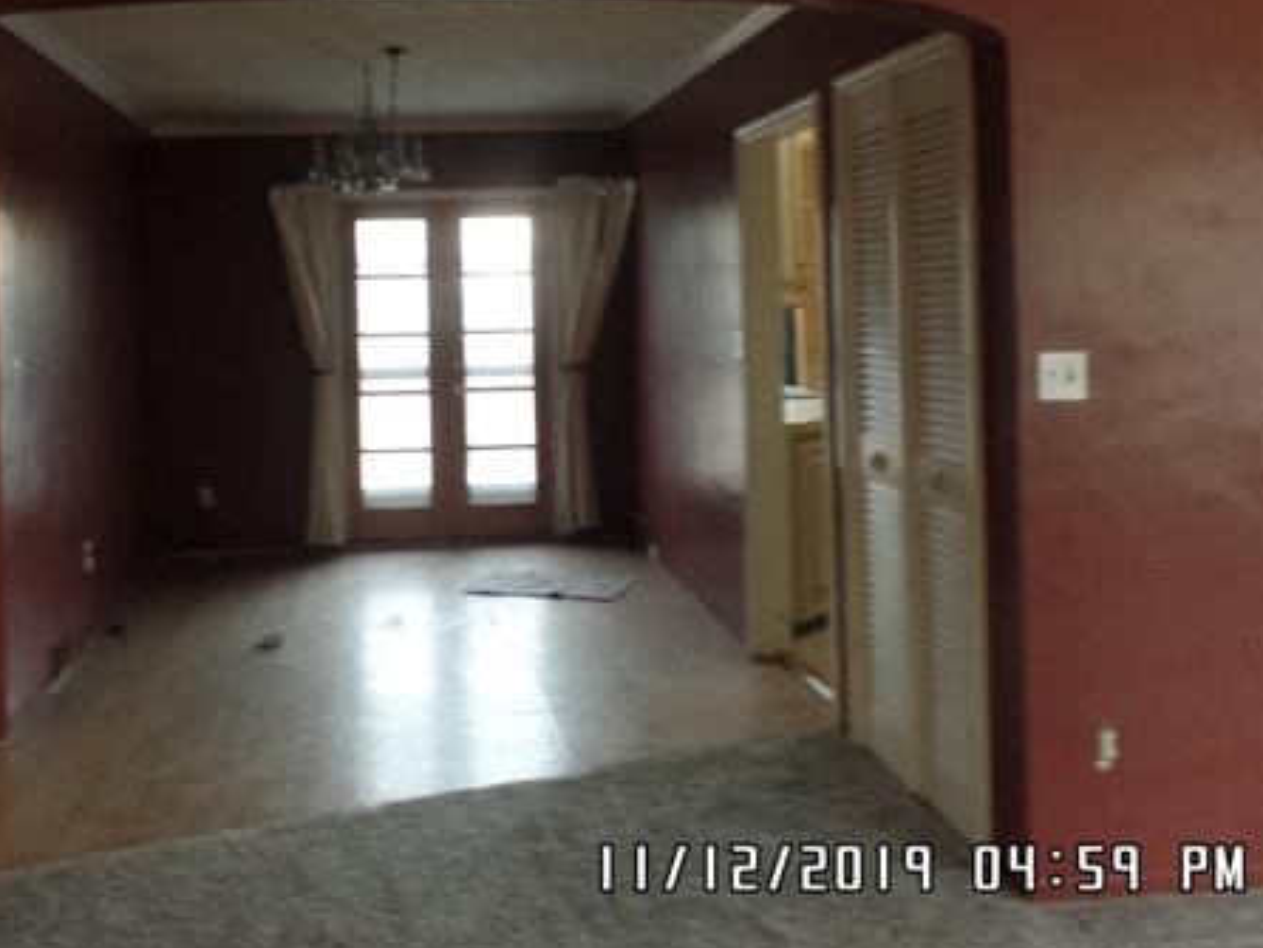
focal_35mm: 33
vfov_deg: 42.2
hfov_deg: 54.6
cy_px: 286
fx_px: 1205
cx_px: 467
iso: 400
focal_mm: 4.1
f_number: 2.8
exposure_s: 1/30
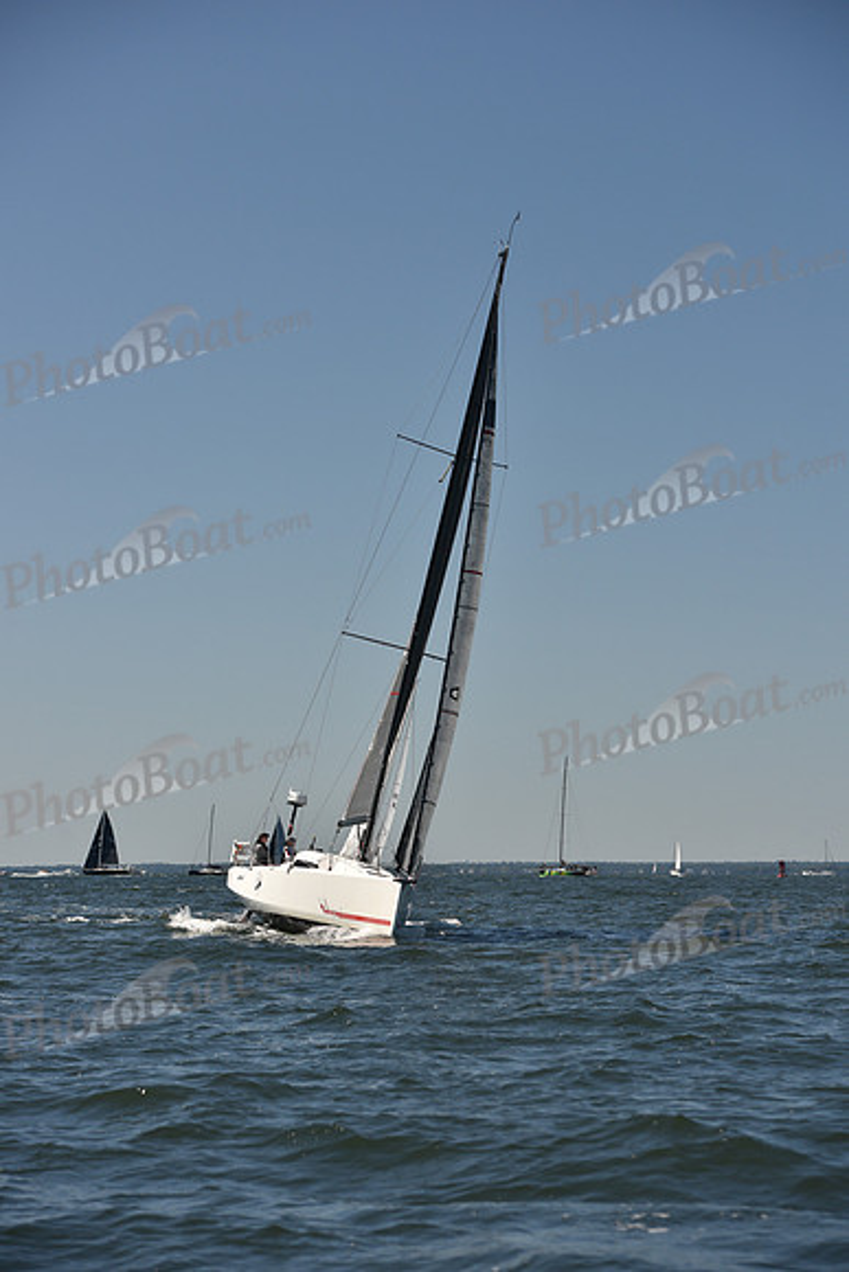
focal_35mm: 90
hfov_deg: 15.2
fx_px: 3182
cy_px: 636
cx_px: 424
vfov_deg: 22.6
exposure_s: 1/1250
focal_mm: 90
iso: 250
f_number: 4.5
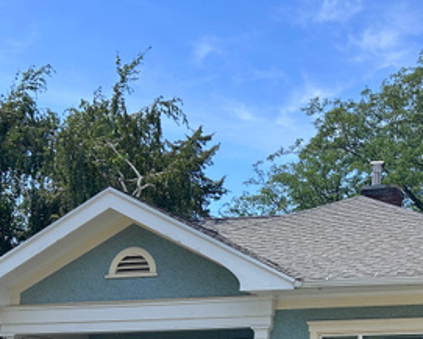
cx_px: 375
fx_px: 751
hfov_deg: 30.2
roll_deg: -0.2
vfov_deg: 24.1
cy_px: 351
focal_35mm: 60
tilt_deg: +8.4
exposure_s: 1/3460
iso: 50
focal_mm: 5.7
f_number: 1.5
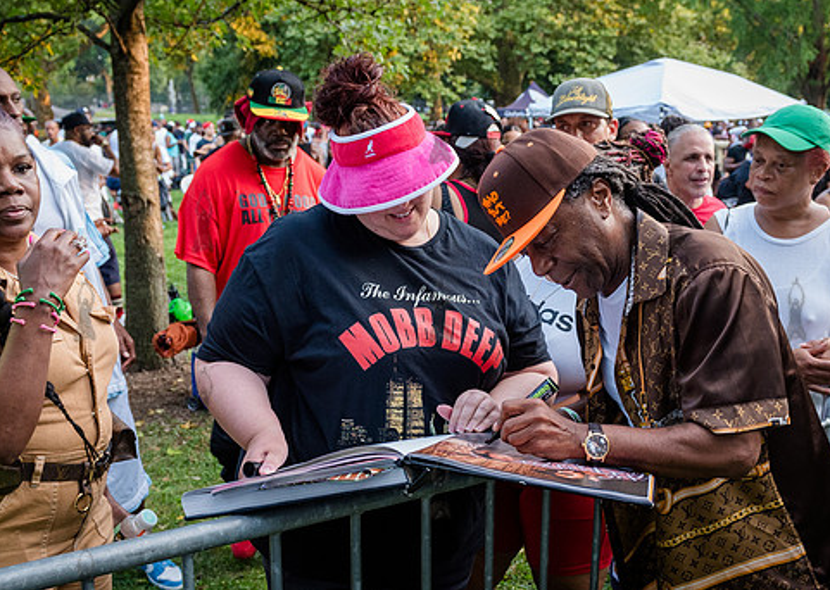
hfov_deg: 45.4
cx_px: 477
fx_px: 989
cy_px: 359
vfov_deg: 33.1
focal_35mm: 42
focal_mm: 24
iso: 1000
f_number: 3.5
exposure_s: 1/250
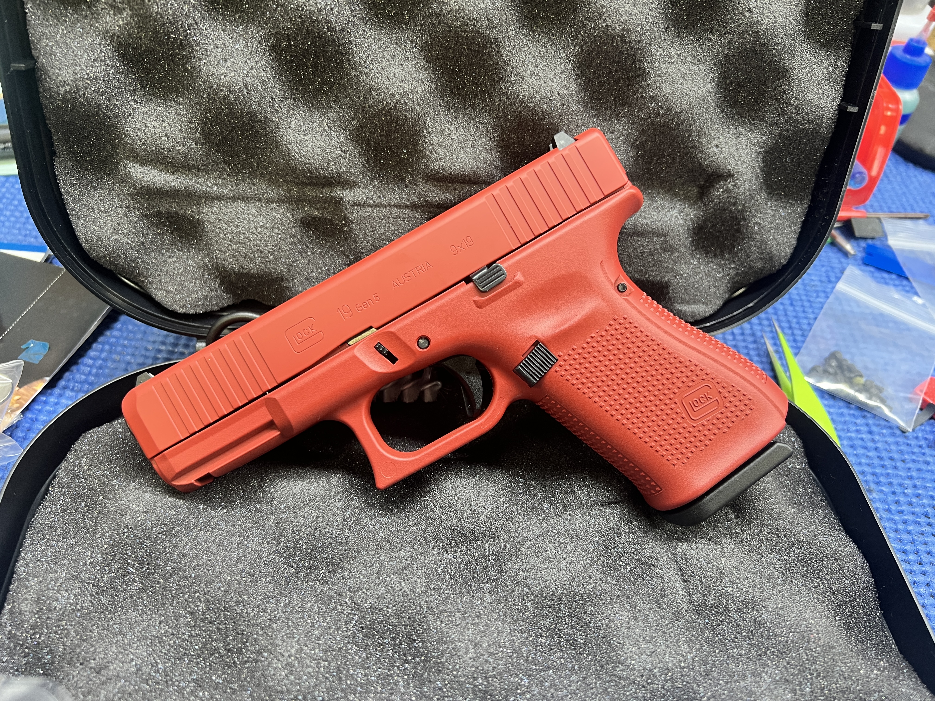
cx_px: 468
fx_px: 702
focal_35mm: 26
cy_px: 350
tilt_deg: -47.5
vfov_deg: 53.1
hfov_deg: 67.3
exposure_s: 1/60
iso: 125
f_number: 1.5
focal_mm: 5.7
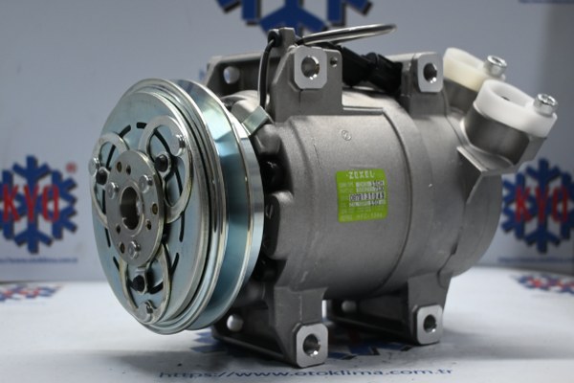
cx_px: 287
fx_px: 885
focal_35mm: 56
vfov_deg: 24.4
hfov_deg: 35.9
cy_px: 192
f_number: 5.3
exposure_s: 1/60
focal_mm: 37
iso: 800
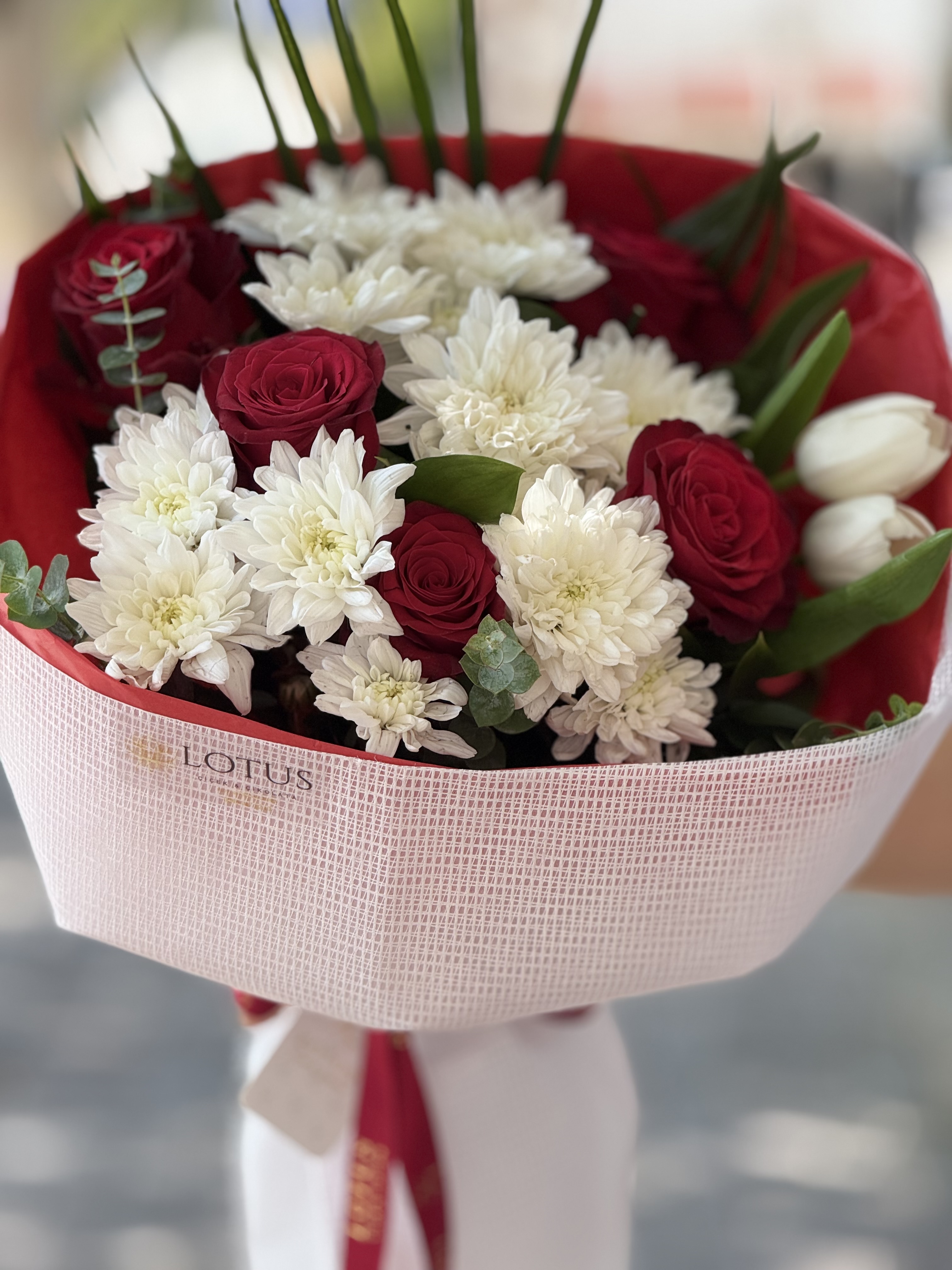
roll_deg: -1.7
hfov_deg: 12.3
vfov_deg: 16.4
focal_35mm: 120
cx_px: 476
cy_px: 635
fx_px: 4400
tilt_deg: -5.4
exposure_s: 1/395
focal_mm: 15.66
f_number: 2.8
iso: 50
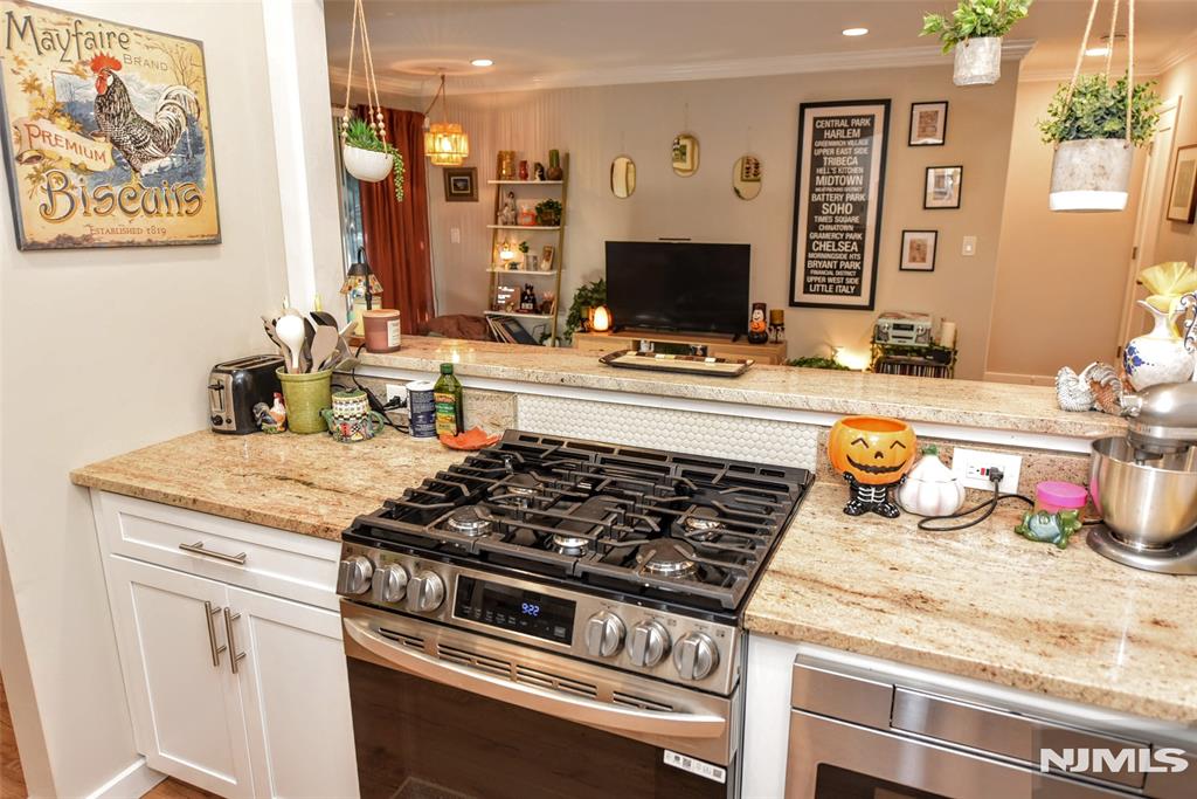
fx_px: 798
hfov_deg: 73.7
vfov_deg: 53.1
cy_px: 400
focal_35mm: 24
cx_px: 598
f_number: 3.5
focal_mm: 24
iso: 800
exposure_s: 1/60
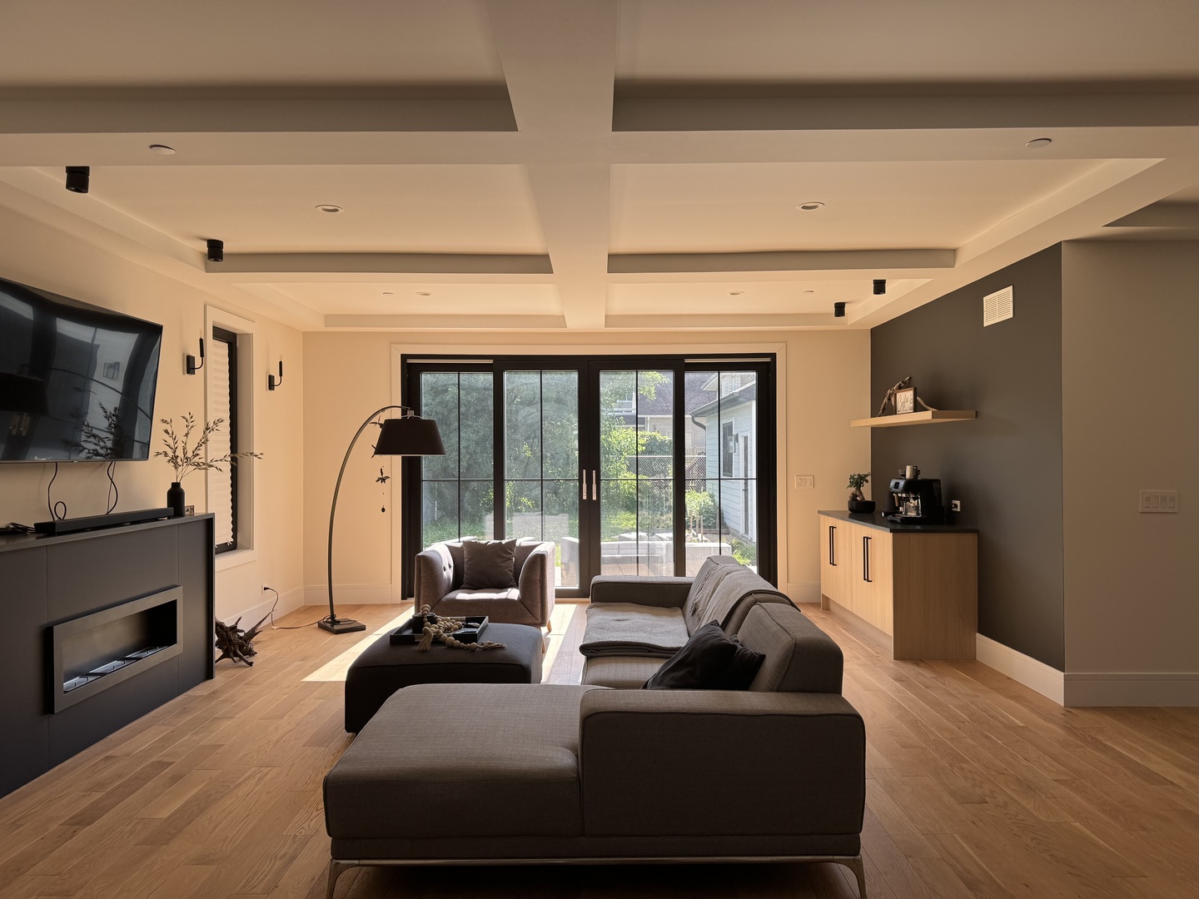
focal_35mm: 24
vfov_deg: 56.8
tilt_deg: -0.5
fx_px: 831
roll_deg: +0.3
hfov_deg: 71.6
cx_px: 600
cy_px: 450
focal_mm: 6.76
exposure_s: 1/562
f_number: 1.78
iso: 80
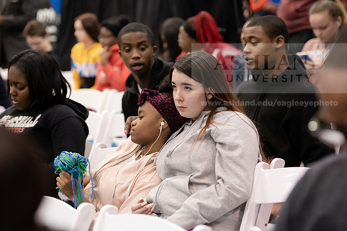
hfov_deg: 20.0
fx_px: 983
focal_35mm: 102
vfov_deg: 13.4
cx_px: 174
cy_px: 116
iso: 4000
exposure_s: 1/200
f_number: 3.5
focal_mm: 102
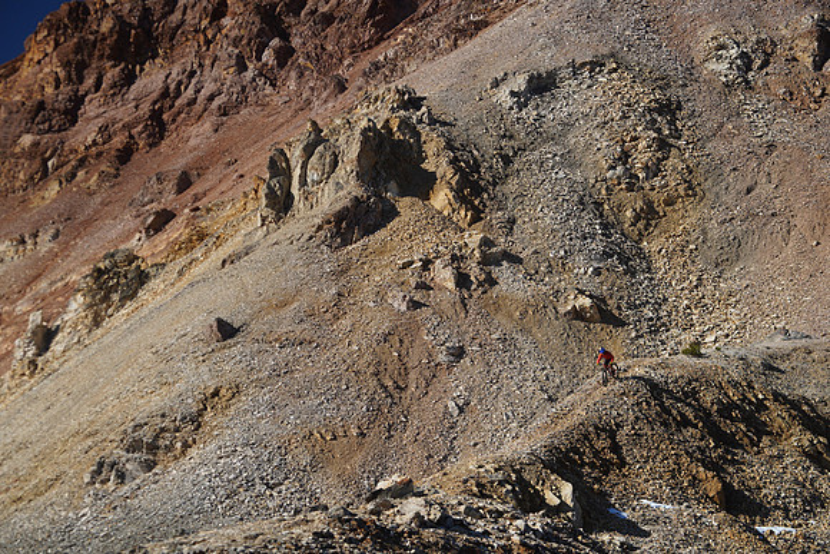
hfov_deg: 18.8
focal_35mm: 109
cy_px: 277
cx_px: 415
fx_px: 2514
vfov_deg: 12.6
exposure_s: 1/1000
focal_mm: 109
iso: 400
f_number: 5.6
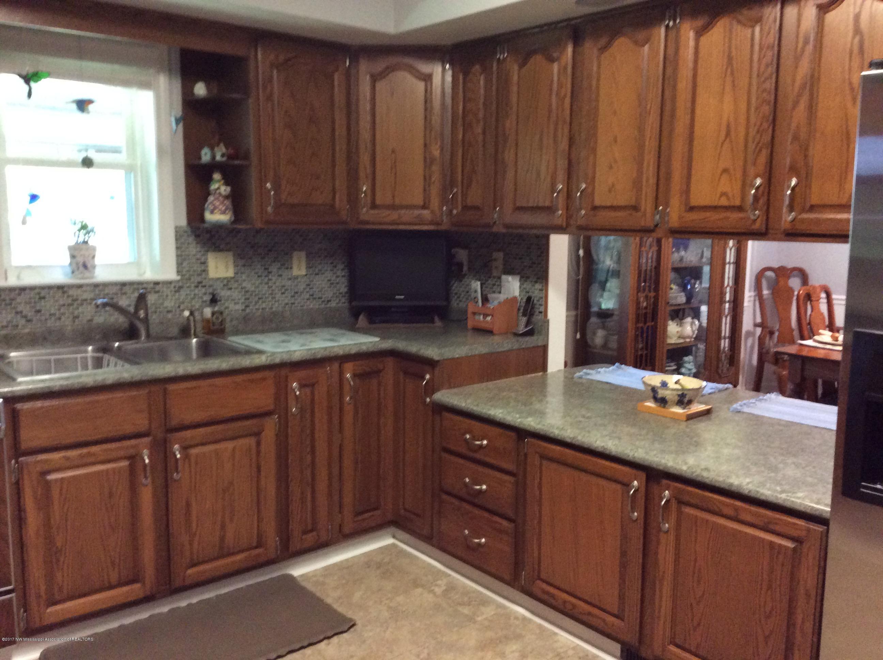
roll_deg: +1.9
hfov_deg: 56.9
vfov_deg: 44.1
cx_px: 442
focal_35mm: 32
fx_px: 815
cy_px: 330
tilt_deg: -8.4
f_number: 2.4
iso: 320
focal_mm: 3.3
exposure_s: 1/24
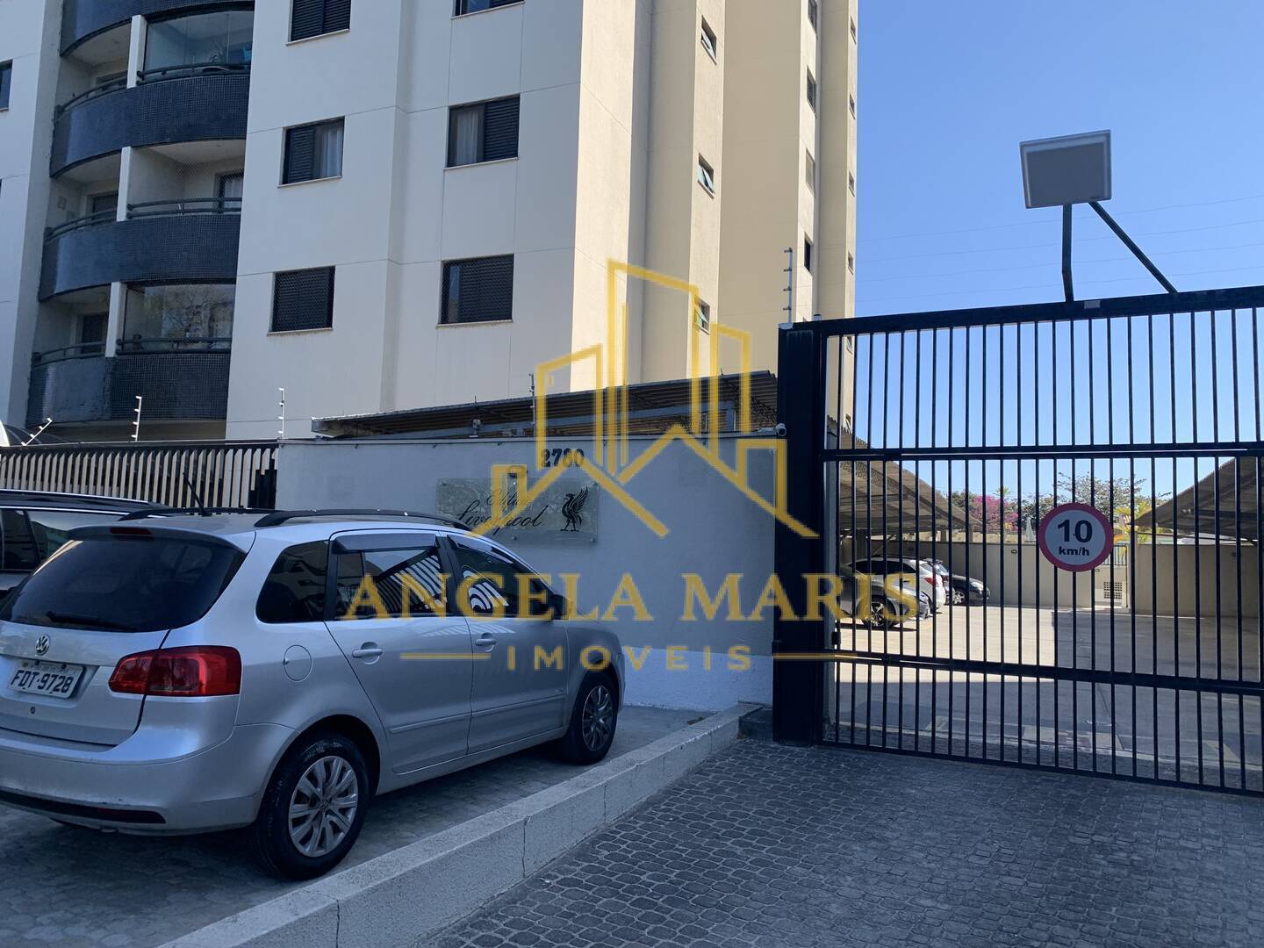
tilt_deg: +3.4
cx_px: 632
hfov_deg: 67.3
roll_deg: -3.0
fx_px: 949
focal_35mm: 26
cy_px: 474
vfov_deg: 53.1
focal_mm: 4.25
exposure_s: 1/1011
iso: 25
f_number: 1.8
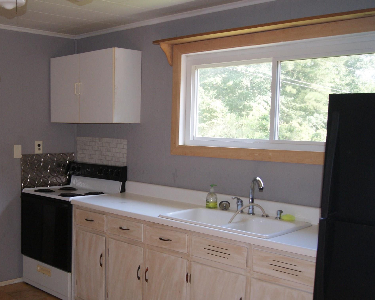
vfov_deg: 36.5
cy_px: 144
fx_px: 455
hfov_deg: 44.4
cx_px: 140
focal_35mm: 41
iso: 400
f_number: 5.6
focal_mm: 18
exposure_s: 1/60
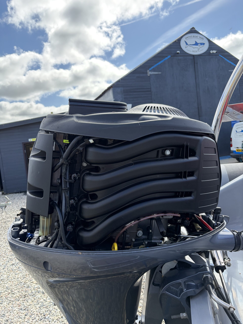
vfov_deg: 67.3
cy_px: 162
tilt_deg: -3.7
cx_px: 122
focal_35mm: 26
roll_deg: +6.6
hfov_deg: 53.1
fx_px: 243
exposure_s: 1/1175
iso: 50
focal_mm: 5.96
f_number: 1.6
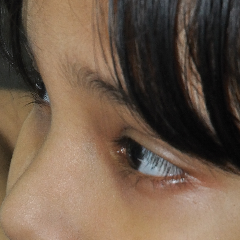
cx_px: 69
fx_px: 3418
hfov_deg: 4.0
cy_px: 290
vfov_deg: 4.0
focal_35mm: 436
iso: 800
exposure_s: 1/60
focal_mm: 85
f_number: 5.6
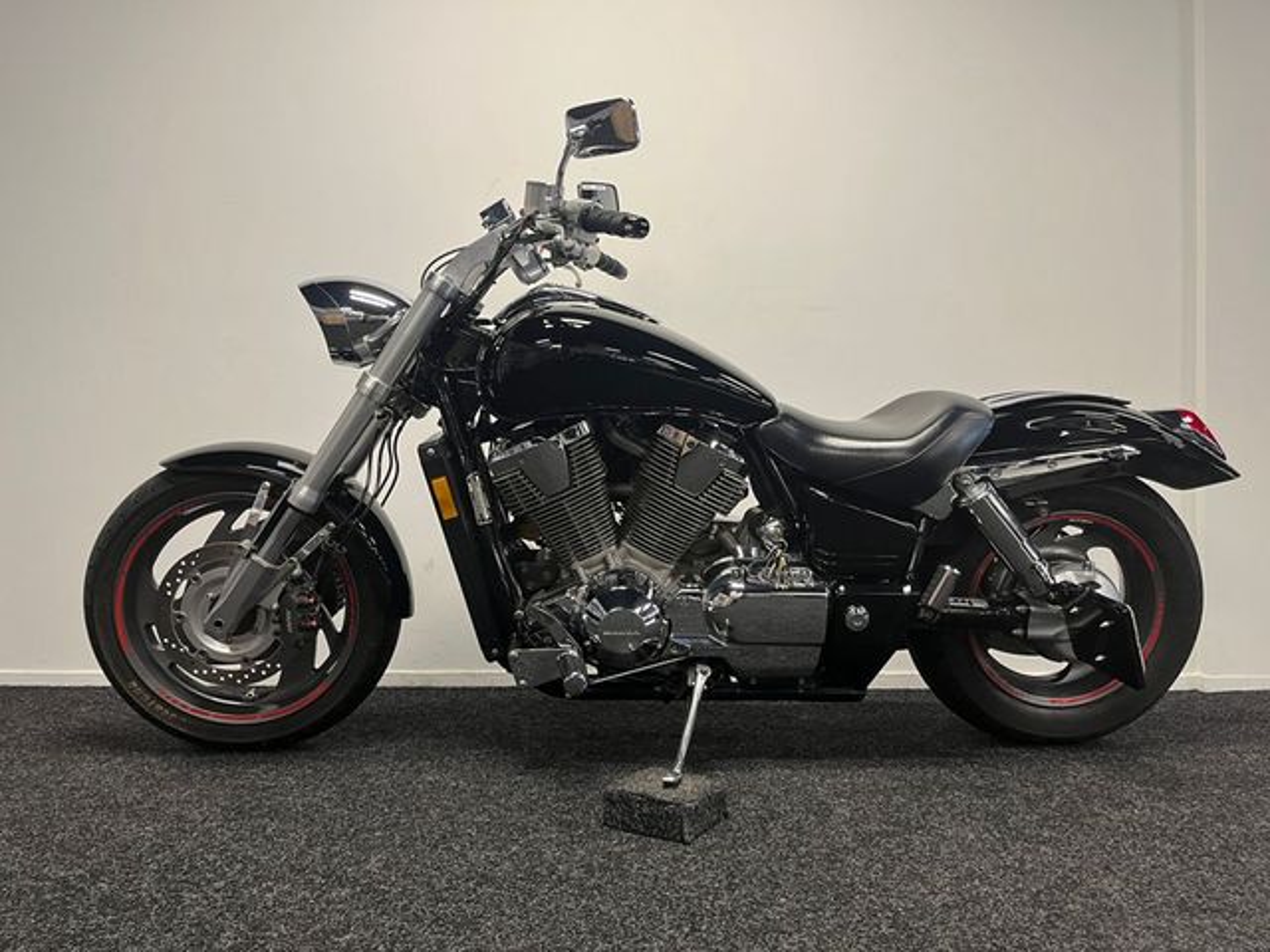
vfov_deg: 53.1
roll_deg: +0.4
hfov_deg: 67.3
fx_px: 954
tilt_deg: +0.1
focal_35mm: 26
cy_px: 476
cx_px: 635
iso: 80
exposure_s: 1/50
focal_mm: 5.1
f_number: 1.6
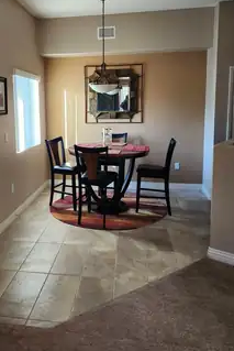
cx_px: 77
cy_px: 140
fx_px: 292
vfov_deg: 61.4
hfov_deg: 43.0
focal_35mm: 30
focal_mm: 5.54
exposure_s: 1/120
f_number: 1.8
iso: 200
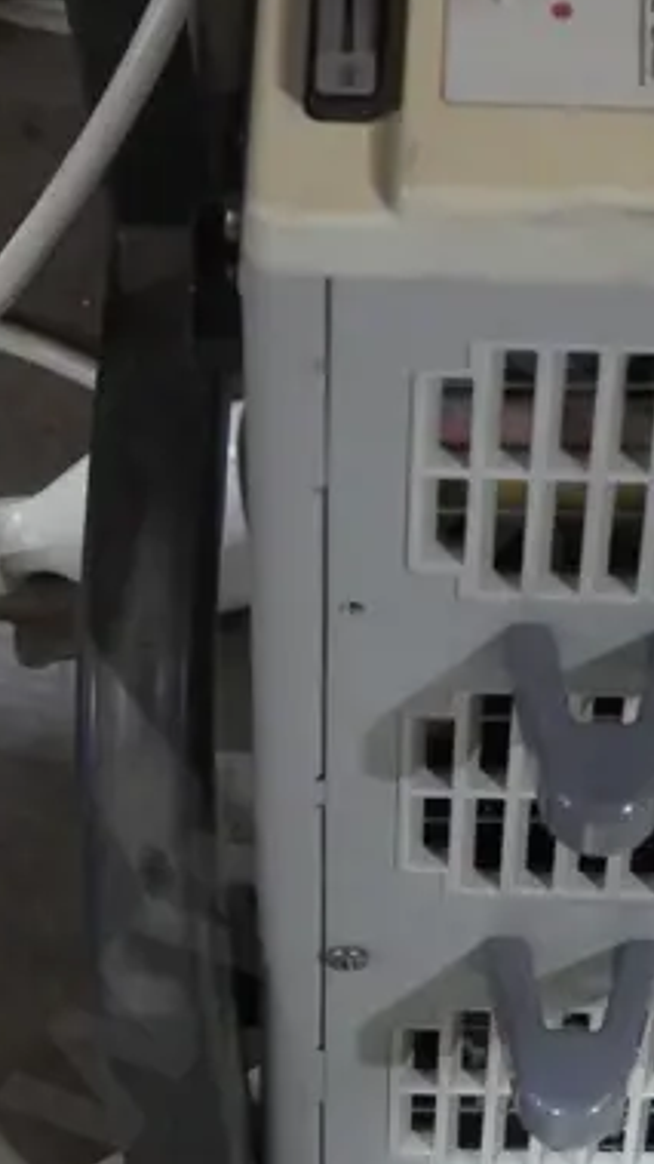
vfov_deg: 14.4
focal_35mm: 147
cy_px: 61
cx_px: 854
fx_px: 4535
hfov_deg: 8.1
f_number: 5.3
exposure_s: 1/60
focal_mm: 25
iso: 2000
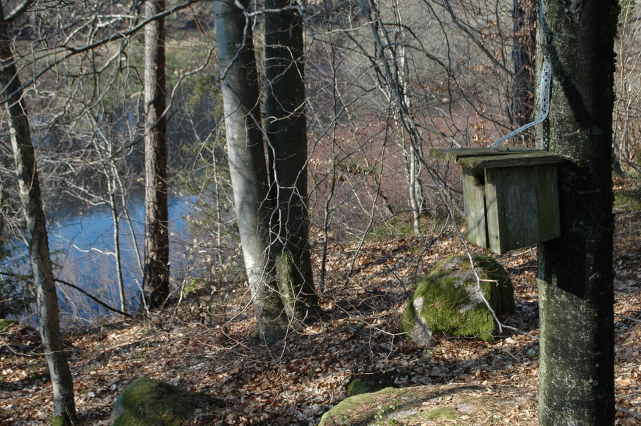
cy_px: 213
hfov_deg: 38.9
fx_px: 907
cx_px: 320
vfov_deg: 26.4
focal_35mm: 51
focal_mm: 34
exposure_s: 1/250
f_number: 8
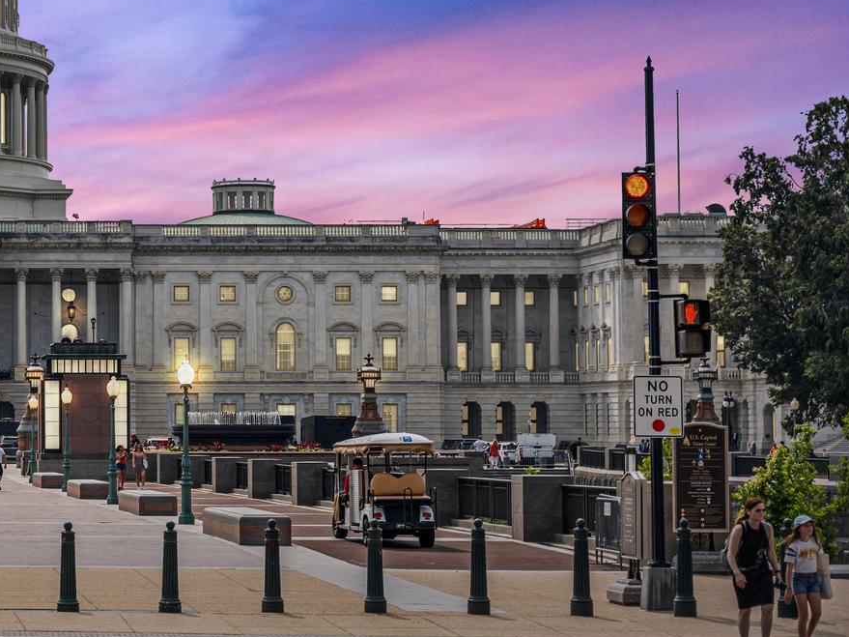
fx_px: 2785
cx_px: -127
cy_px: 57
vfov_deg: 12.9
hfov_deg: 16.7
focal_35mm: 114
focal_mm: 50.7
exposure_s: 1/3200
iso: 100
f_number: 2.8
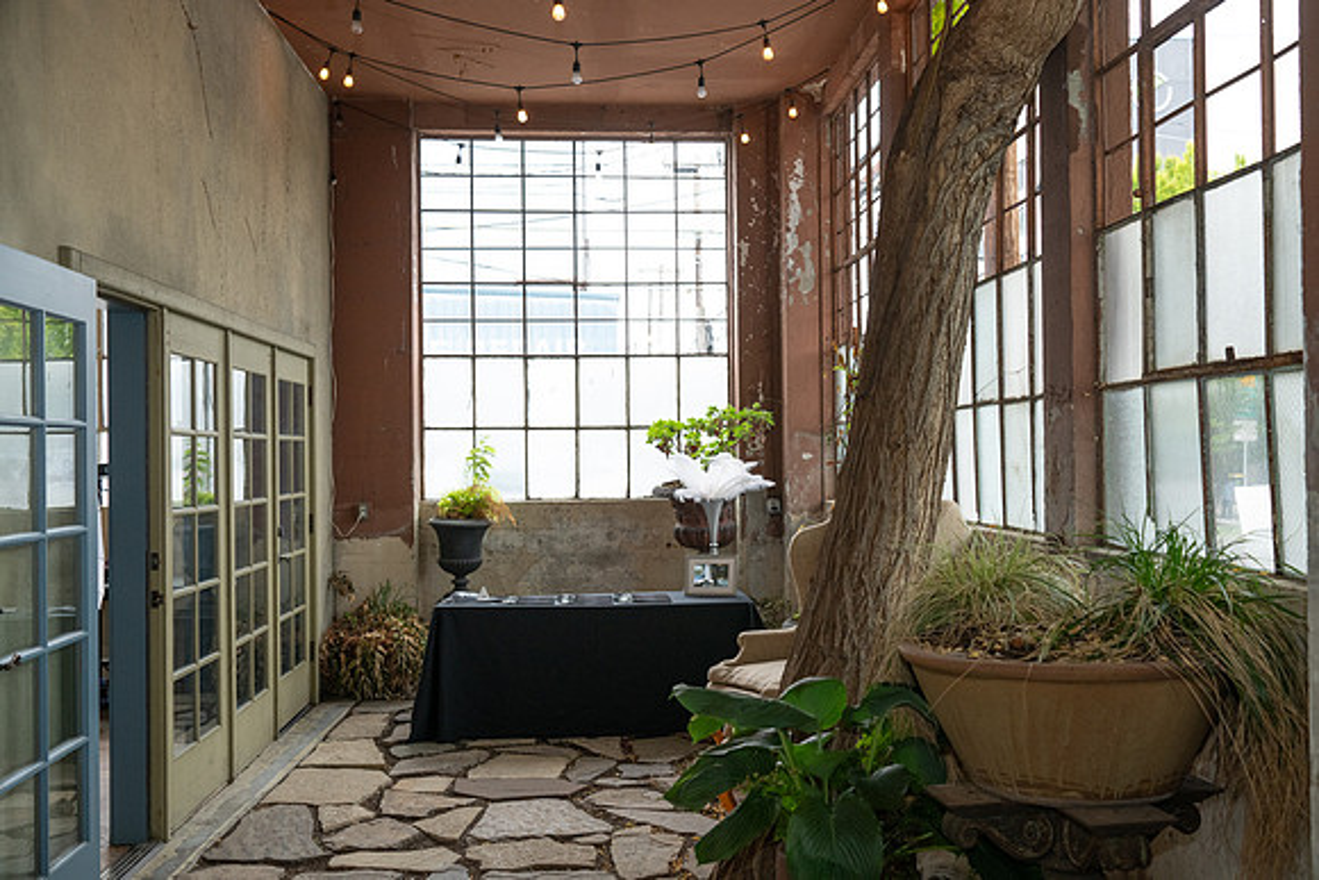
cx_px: 660
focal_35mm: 35
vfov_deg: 37.9
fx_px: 1283
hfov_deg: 54.4
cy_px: 440
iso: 1600
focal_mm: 35
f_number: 3.5
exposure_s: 1/200
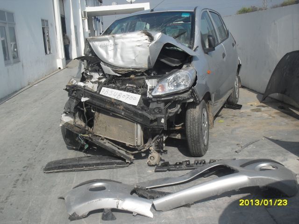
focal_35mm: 38
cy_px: 112
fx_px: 328
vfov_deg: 37.7
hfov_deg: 49.0
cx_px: 150
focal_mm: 6.3
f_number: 8.3
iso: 80
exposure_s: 1/250
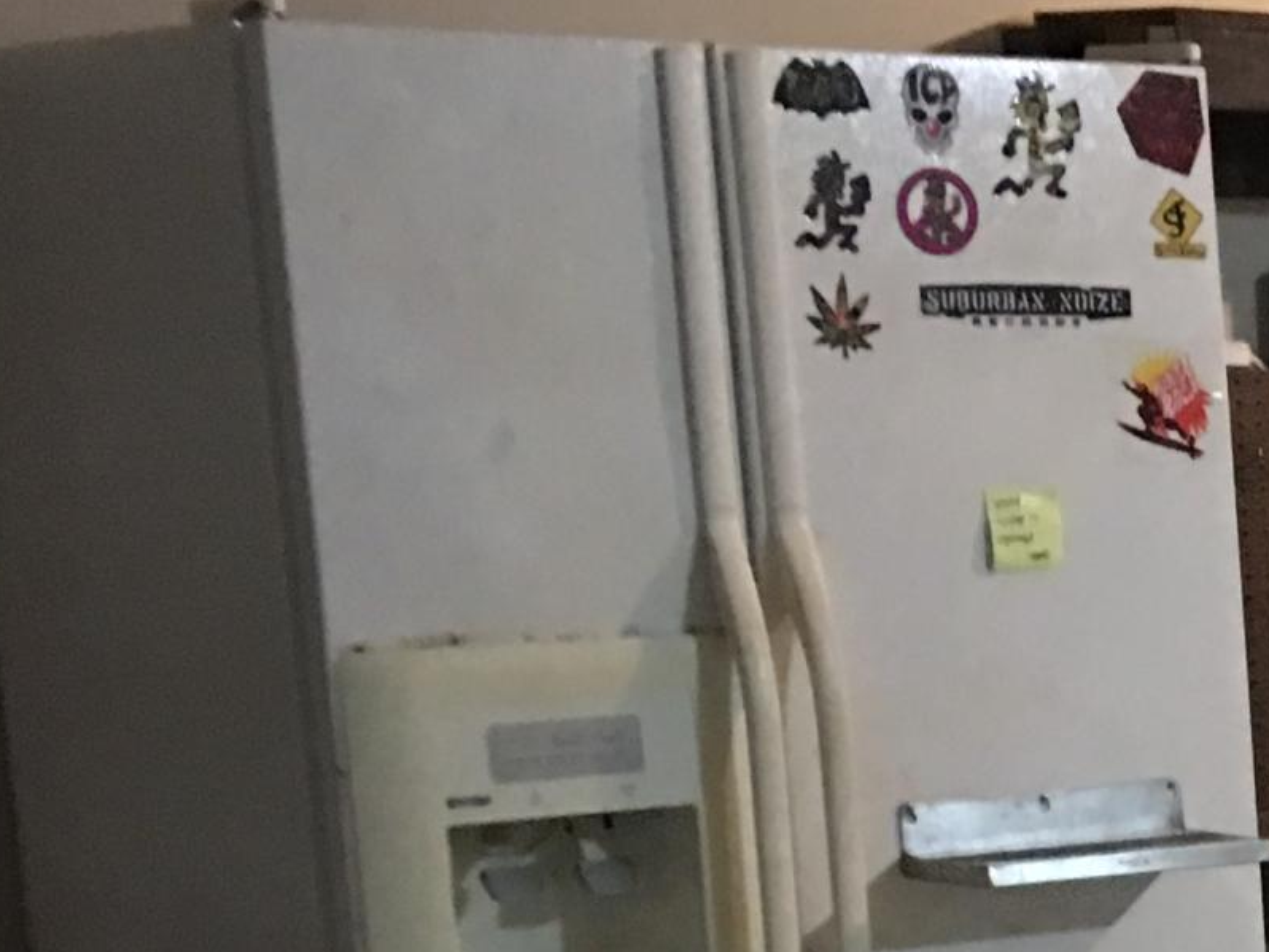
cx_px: 2365
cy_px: 1152
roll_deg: -1.7
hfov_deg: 15.3
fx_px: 3997
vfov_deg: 13.2
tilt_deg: -8.9
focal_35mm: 109
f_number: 2.2
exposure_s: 1/4
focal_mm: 4.15
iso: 64
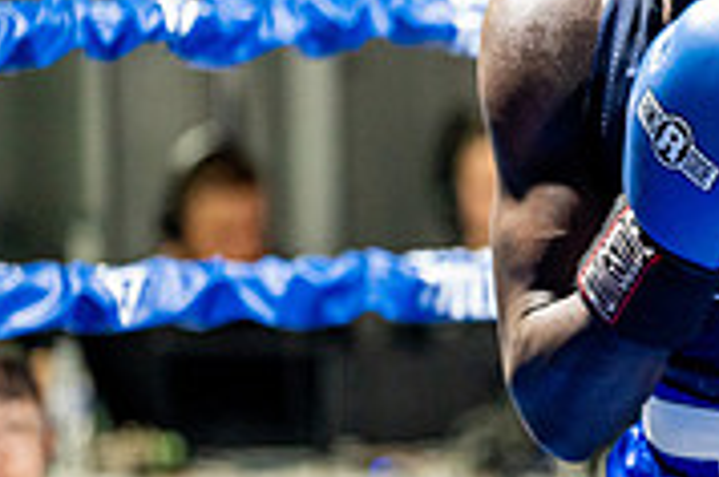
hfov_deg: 6.6
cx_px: 1014
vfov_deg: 4.5
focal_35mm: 307
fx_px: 6120
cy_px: 362
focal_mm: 94
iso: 4000
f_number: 2
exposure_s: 1/500
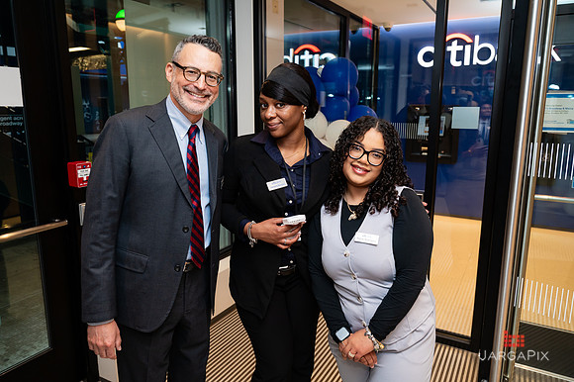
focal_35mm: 27
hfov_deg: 68.1
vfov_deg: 48.4
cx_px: 286
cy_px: 184
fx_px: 424
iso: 400
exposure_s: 1/160
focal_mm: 25.5
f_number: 4
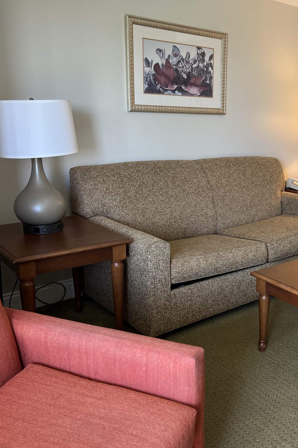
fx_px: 459
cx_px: 244
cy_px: 227
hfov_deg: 34.7
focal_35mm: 37
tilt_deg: -15.3
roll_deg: -1.9
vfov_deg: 51.9
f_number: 1.5
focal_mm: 5.7
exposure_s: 1/120
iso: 125
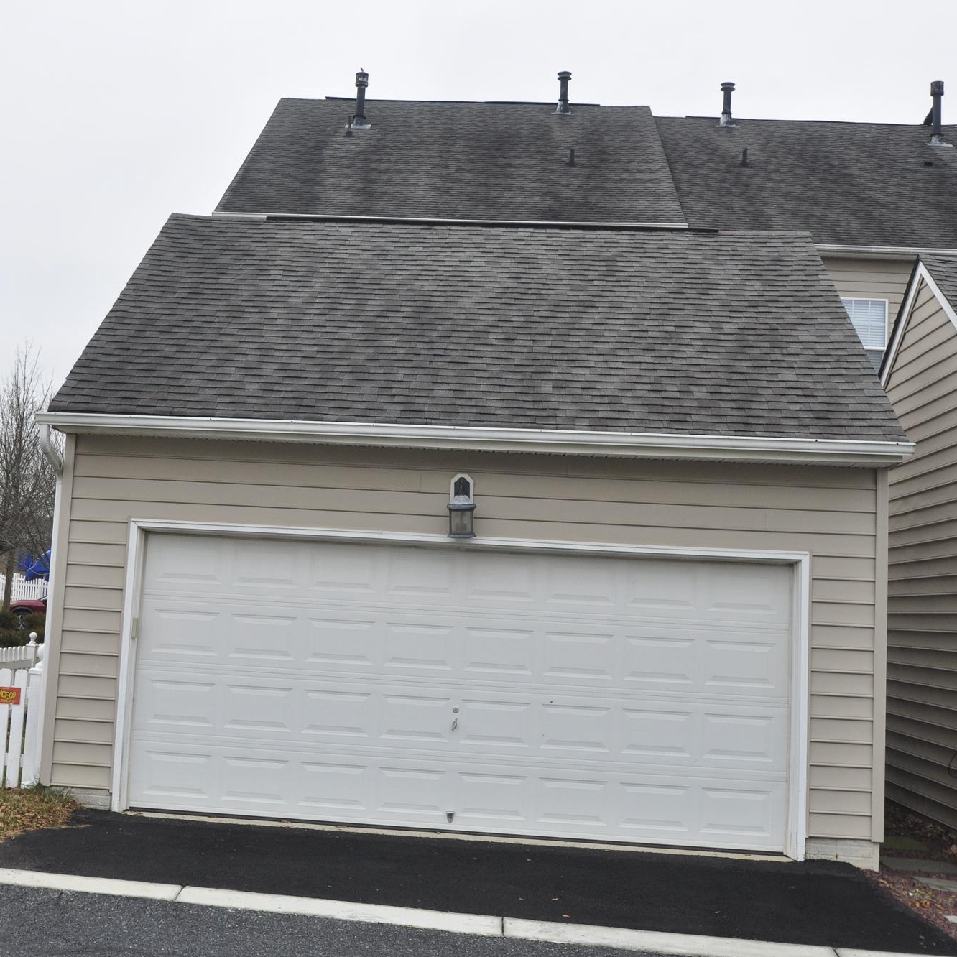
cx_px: 354
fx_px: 1470
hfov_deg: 35.8
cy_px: 485
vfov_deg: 36.1
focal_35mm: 47
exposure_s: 1/320
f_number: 9
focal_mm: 24
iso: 400
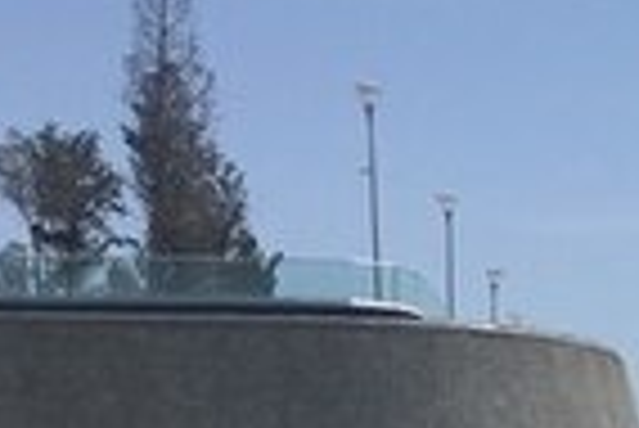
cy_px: 872
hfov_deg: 14.0
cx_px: 868
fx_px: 2488
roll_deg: +0.4
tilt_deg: -4.9
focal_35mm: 140
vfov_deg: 9.2
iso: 25
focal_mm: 4.15
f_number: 2.2
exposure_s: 1/2564
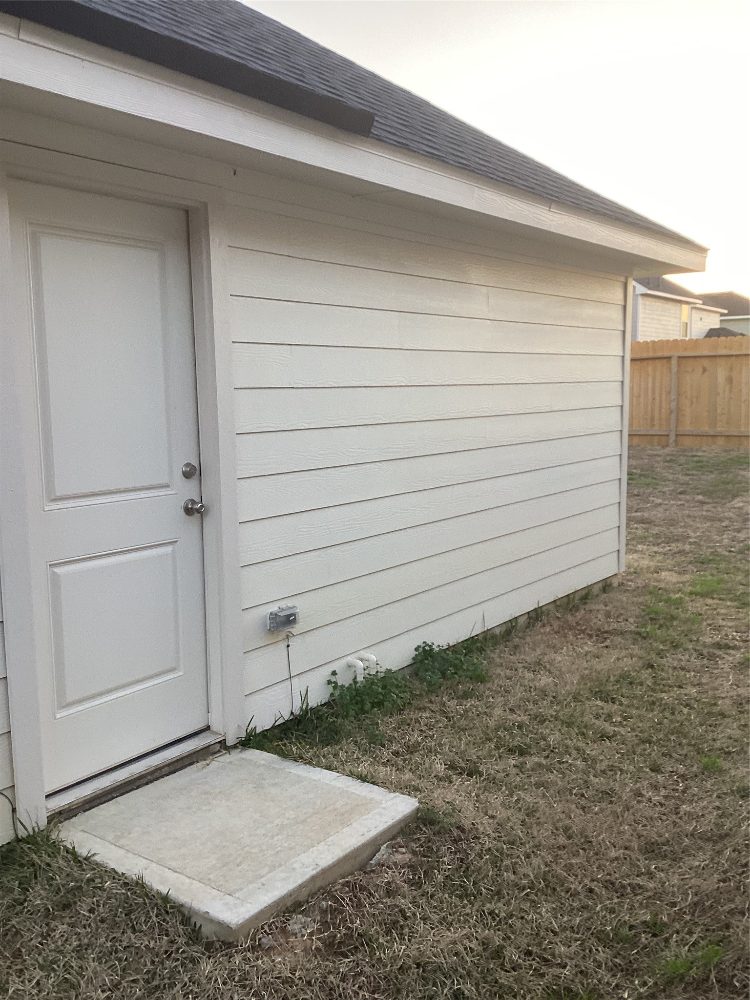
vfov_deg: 58.4
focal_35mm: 31
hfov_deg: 45.4
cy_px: 500
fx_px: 896
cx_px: 375
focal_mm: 3.3
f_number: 2.4
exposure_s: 1/120
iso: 64
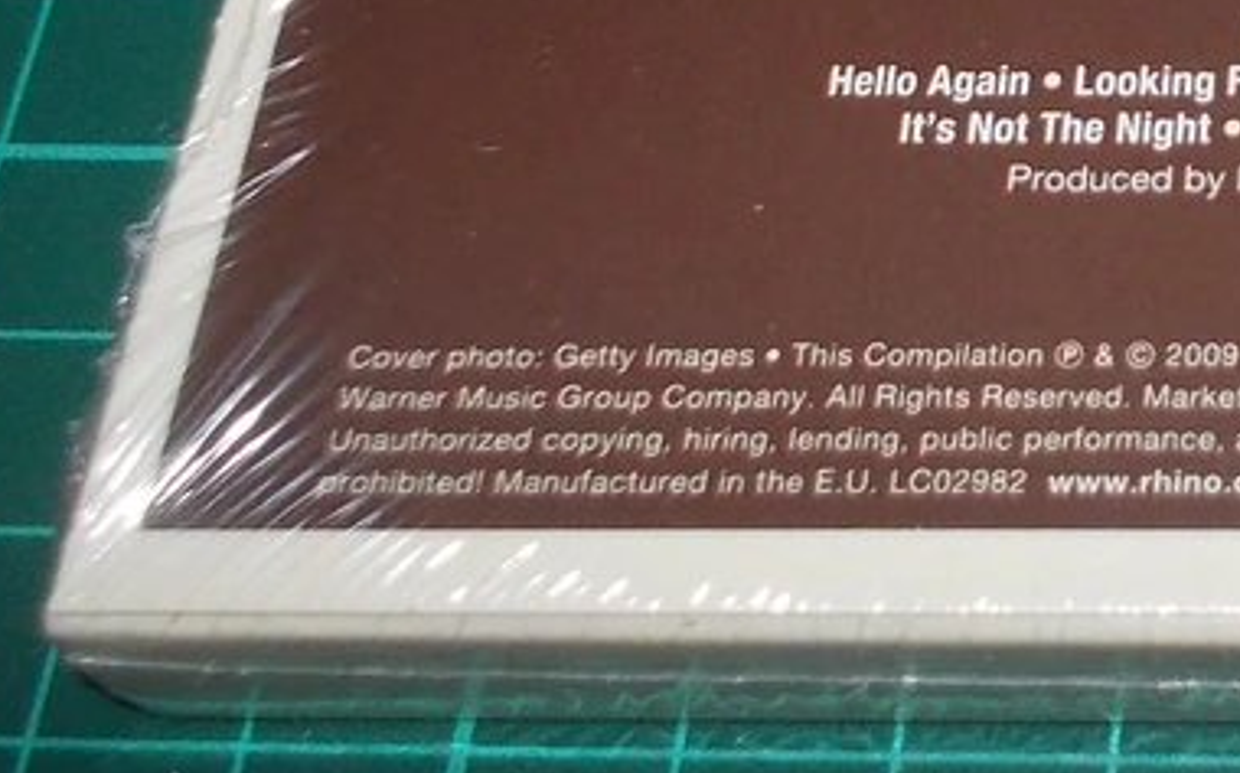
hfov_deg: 23.1
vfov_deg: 15.5
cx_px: 1534
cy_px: -163
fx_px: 2736
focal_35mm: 81
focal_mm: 4.1
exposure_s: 1/30
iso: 200
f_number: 3.3
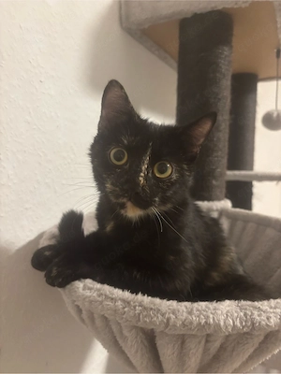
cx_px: 140
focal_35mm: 26
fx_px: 281
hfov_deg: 53.1
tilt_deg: -3.7
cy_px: 187
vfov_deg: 67.3
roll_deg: -0.9
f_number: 1.6
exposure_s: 1/33
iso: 500
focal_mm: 5.96
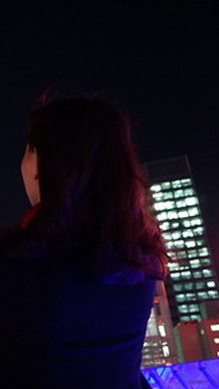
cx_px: -124
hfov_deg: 19.6
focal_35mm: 52
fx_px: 537
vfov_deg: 39.7
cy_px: 235
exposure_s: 1/25
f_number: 3.5
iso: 3200
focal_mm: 16
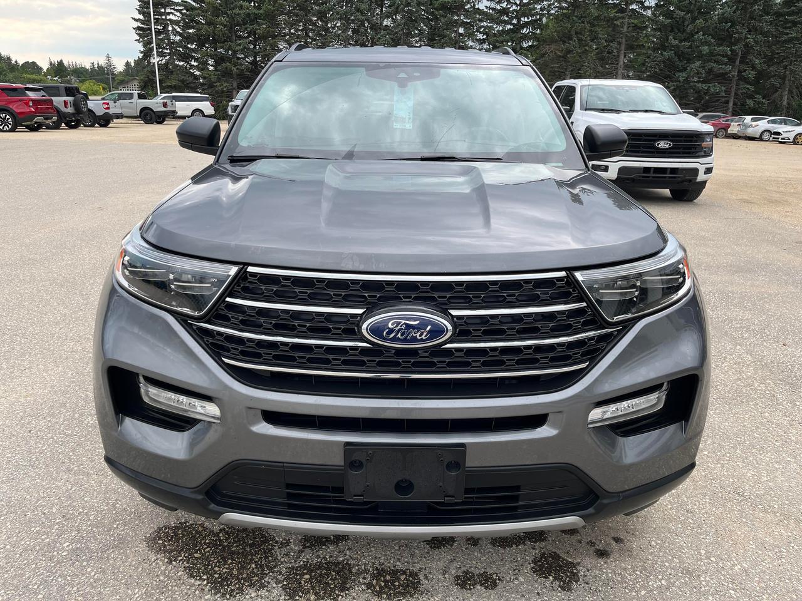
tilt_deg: -19.2
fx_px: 602
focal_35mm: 26
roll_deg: -2.3
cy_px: 300
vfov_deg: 53.1
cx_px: 401
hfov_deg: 67.3
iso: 50
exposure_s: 1/566
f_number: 1.6
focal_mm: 5.1
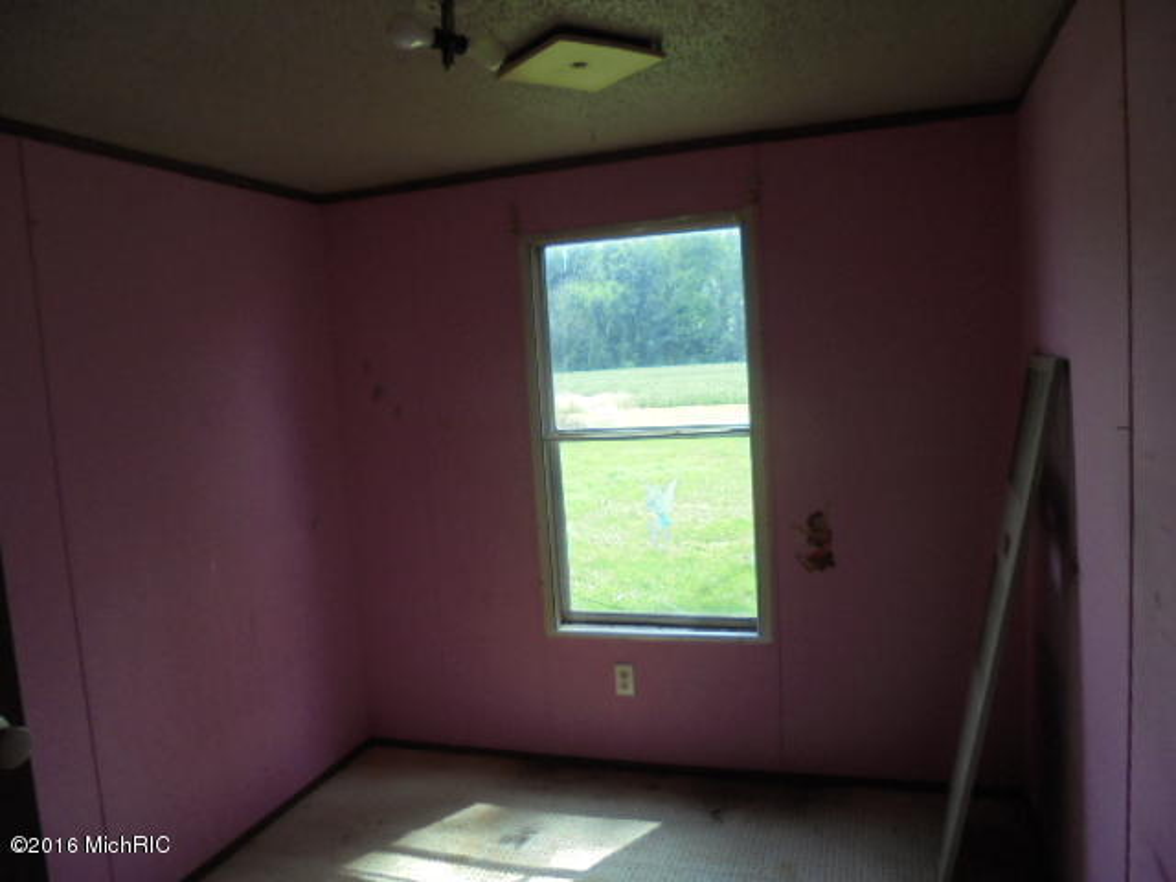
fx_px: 883
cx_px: 588
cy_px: 441
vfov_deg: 53.1
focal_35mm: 26
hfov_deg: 67.3
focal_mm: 4.6
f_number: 3.5
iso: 100
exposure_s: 1/125
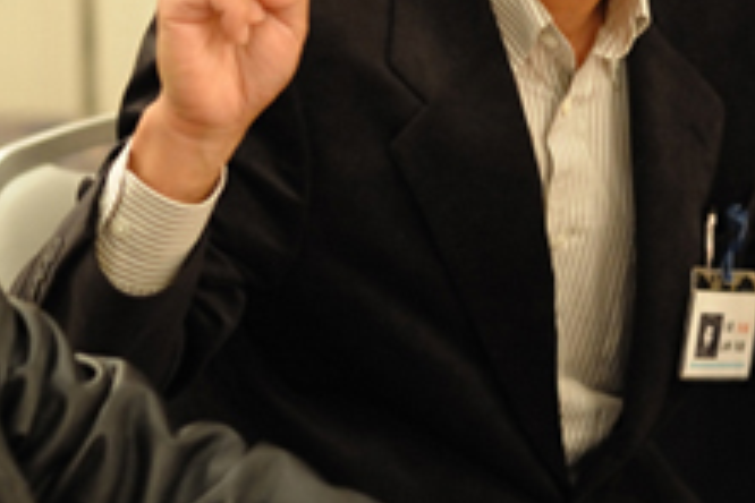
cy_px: 156
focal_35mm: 144
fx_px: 3020
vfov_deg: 9.5
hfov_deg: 14.2
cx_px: 269
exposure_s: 1/100
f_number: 2.8
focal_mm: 50
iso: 2500
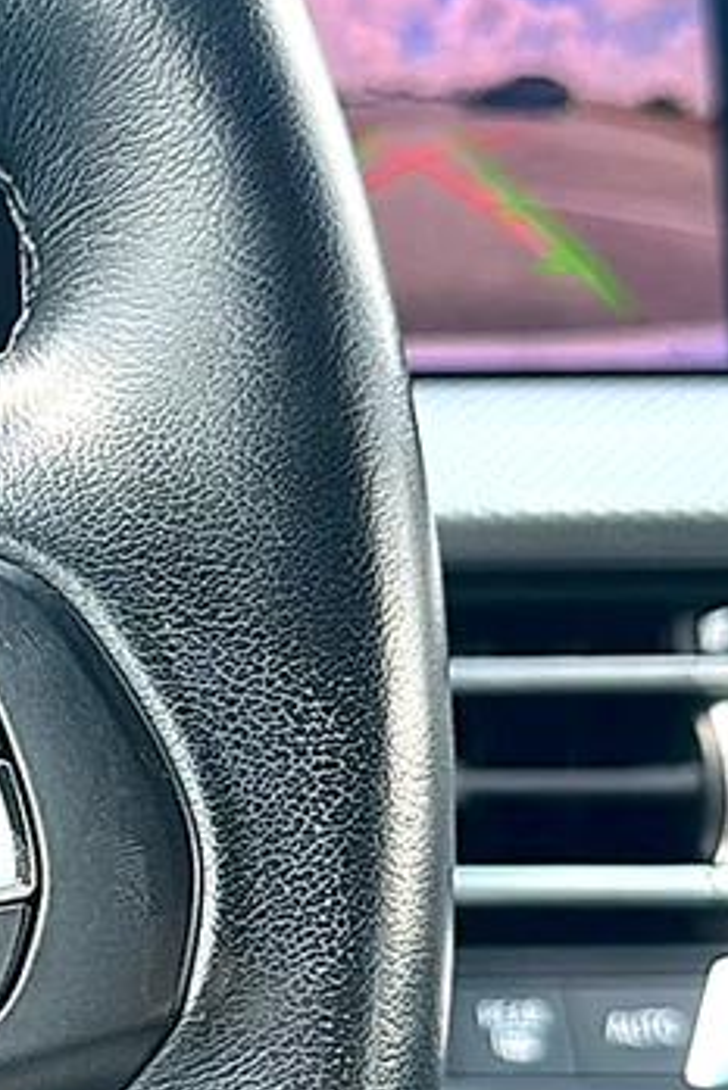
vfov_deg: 27.5
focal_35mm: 73
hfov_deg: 17.4
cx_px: -241
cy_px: 745
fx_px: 2212
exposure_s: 1/145
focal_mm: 6.86
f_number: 1.78
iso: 64
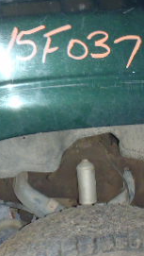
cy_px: 132
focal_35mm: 72
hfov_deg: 16.8
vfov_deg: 29.3
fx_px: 487
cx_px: 91
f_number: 3.9
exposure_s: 1/30
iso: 320
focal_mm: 5
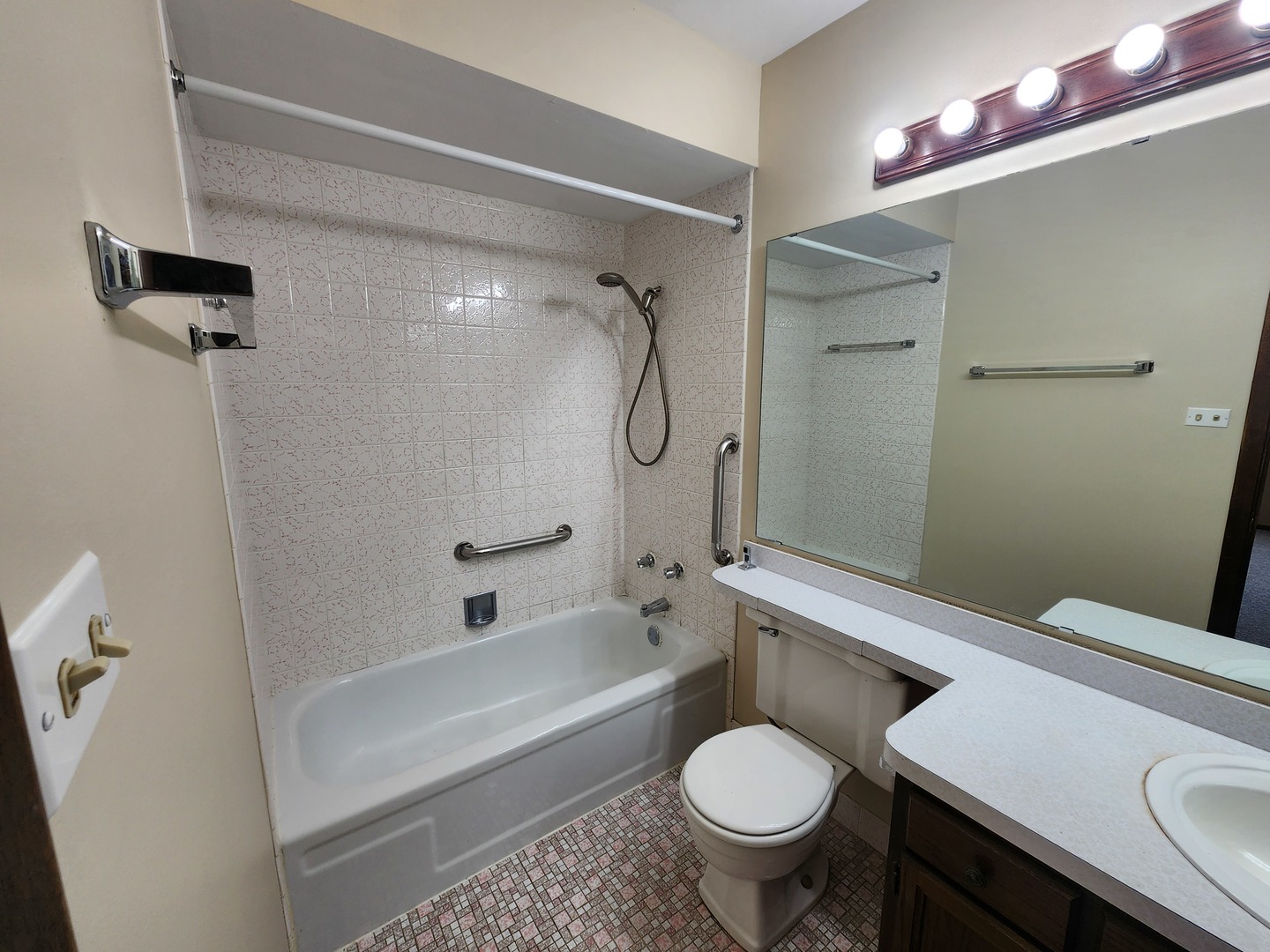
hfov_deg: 106.2
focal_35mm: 13
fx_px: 477
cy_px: 476
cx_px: 635
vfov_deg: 89.9
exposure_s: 1/120
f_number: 2.2
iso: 80
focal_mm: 2.2
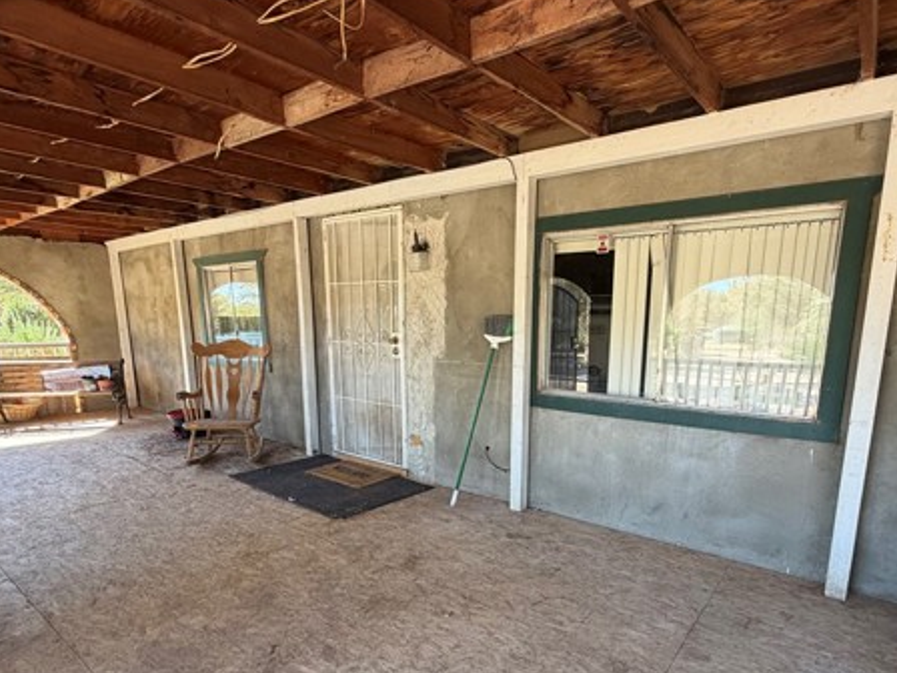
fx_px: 518
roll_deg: +0.7
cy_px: 423
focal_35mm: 20
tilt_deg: -9.7
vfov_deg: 65.0
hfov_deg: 81.5
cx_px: 497
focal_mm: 2.22
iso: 100
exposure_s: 1/121
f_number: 2.2
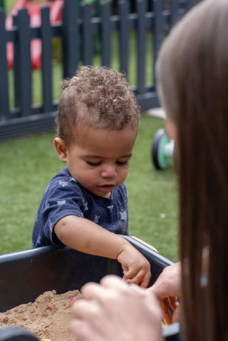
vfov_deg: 24.2
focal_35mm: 84
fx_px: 798
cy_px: 170
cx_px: 114
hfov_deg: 16.3
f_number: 4
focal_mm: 56
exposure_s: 1/640
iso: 320
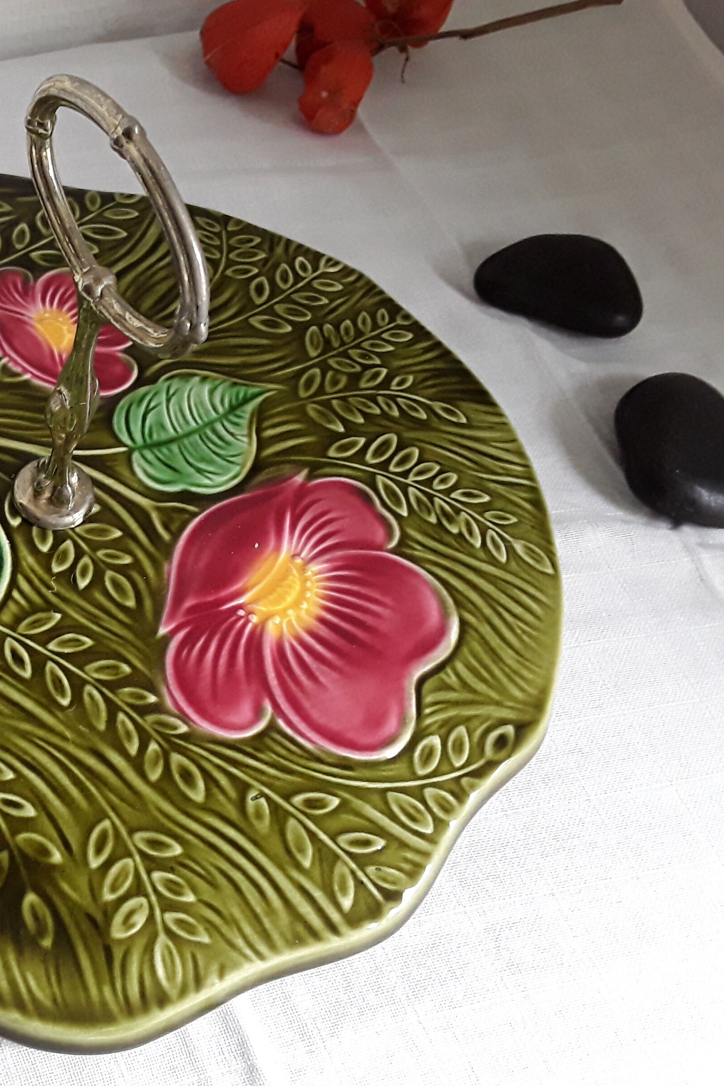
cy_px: 550
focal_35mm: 38
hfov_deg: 32.3
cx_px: 2
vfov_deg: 50.7
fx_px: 1146
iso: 160
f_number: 1.9
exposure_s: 1/20
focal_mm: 2.91
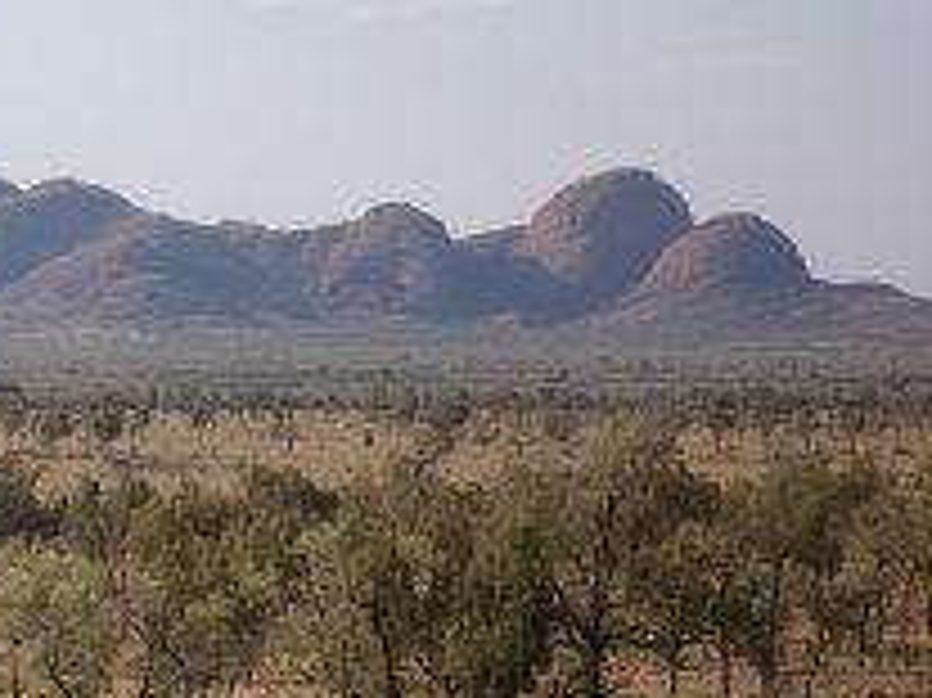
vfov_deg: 7.3
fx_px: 5462
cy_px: 243
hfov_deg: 9.7
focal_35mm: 203
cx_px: 45
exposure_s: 1/400
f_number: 5
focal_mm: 17.4
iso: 100
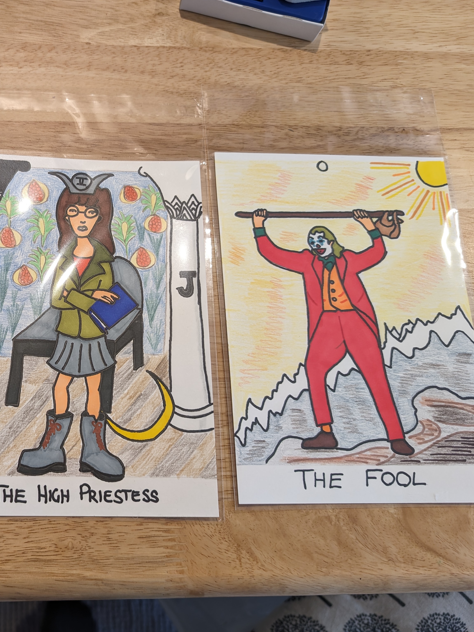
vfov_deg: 56.8
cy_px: 316
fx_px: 584
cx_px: 74
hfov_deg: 41.6
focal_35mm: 32
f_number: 1.68
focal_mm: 6.9
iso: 75
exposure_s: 1/23.8
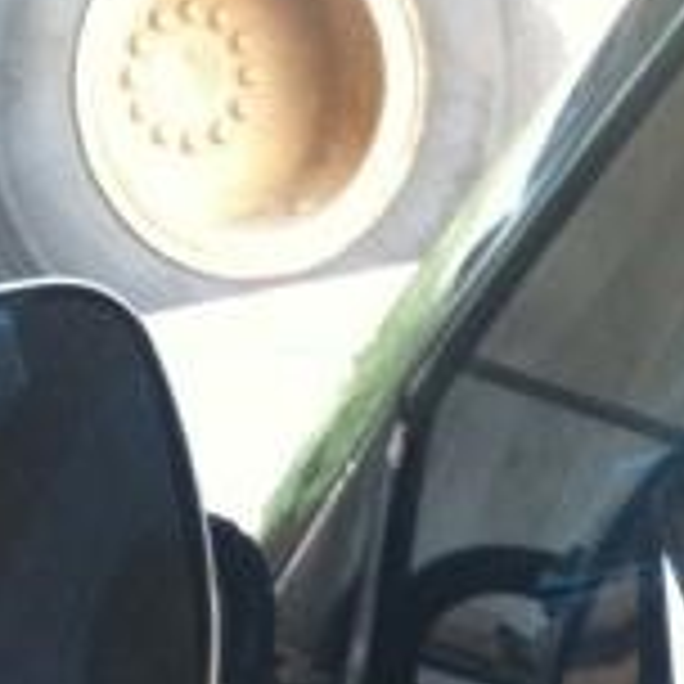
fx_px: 3644
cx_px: 490
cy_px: 1134
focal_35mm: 163
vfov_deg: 10.2
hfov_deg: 10.7
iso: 80
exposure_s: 1/60
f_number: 2.8
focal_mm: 3.85
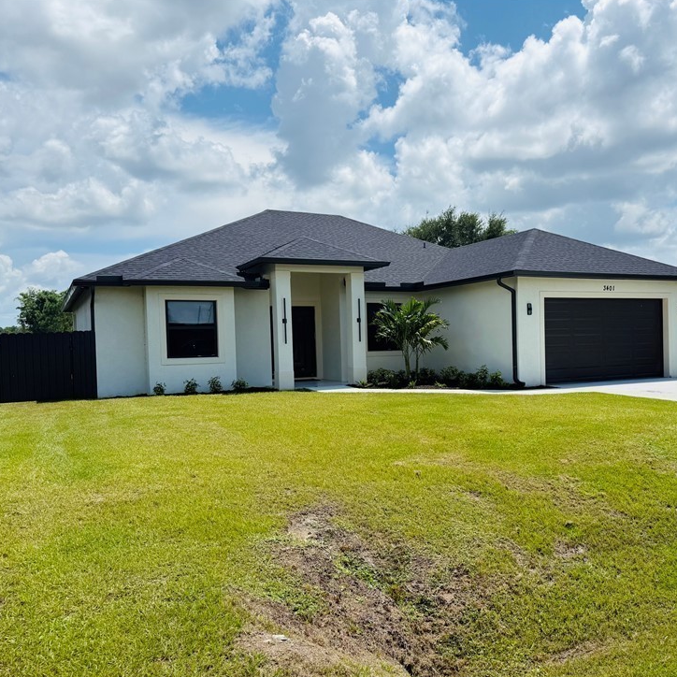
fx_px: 664
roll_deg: +1.4
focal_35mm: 30
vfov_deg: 54.0
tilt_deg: -0.7
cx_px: 413
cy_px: 354
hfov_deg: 53.6
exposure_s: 1/7353
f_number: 1.78
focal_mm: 6.76
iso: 80
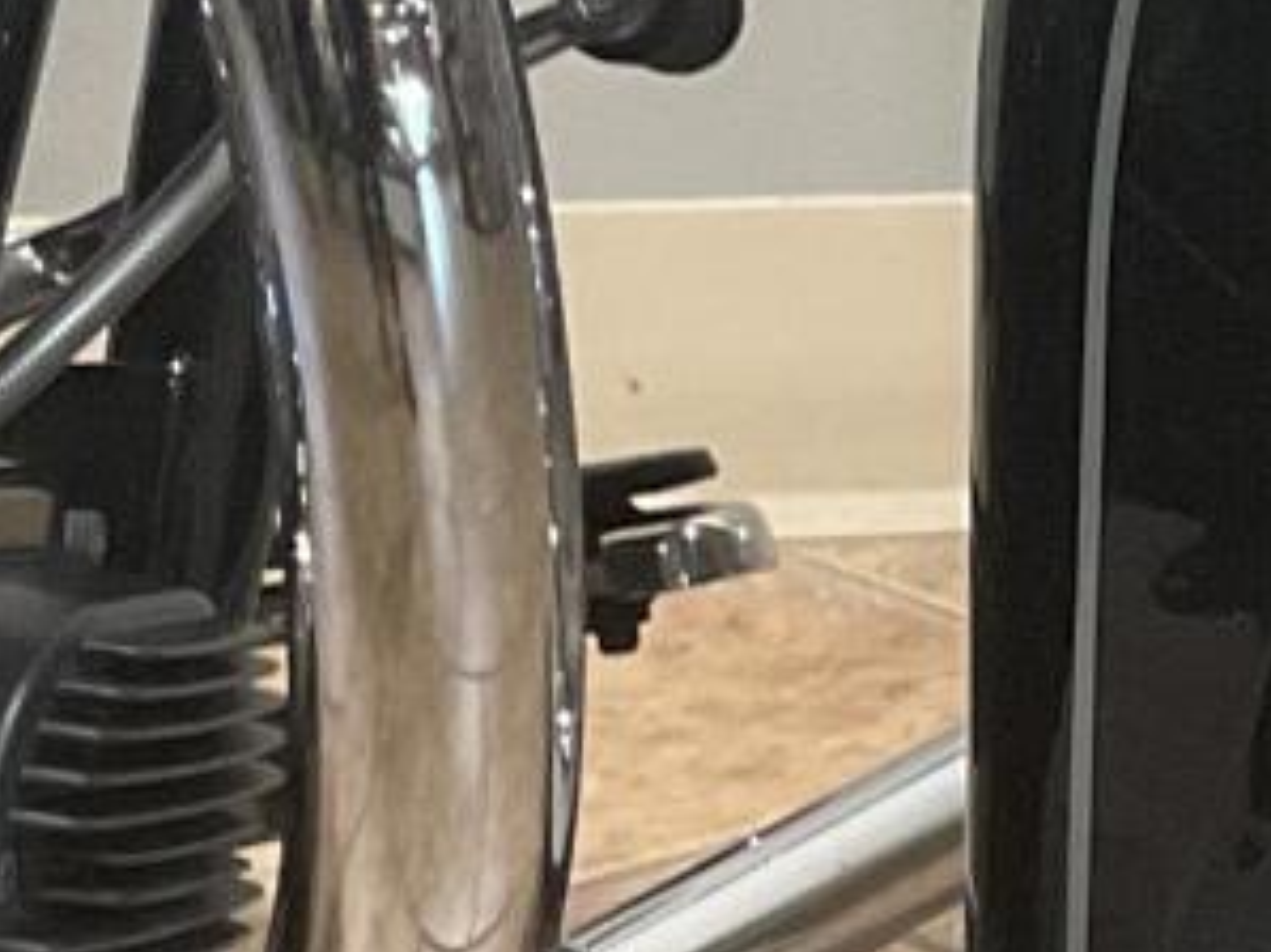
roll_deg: -1.1
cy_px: 357
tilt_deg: -17.6
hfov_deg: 9.5
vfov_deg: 7.6
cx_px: 2644
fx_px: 7120
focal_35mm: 194
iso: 100
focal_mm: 3
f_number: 1.8
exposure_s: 1/60
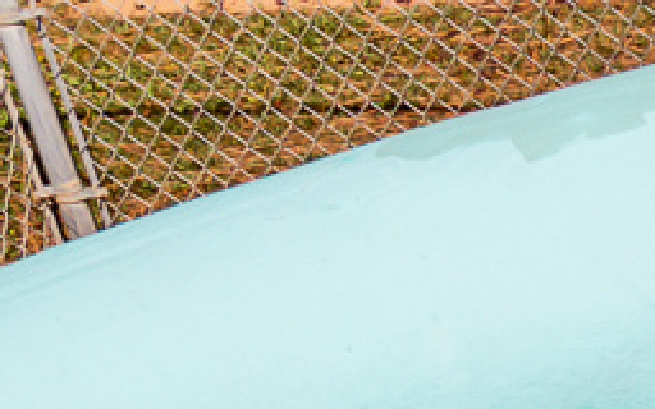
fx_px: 4070
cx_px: 2208
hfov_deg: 7.6
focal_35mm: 228
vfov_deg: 5.2
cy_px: 1509
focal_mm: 28
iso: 250
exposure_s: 1/800
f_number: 11
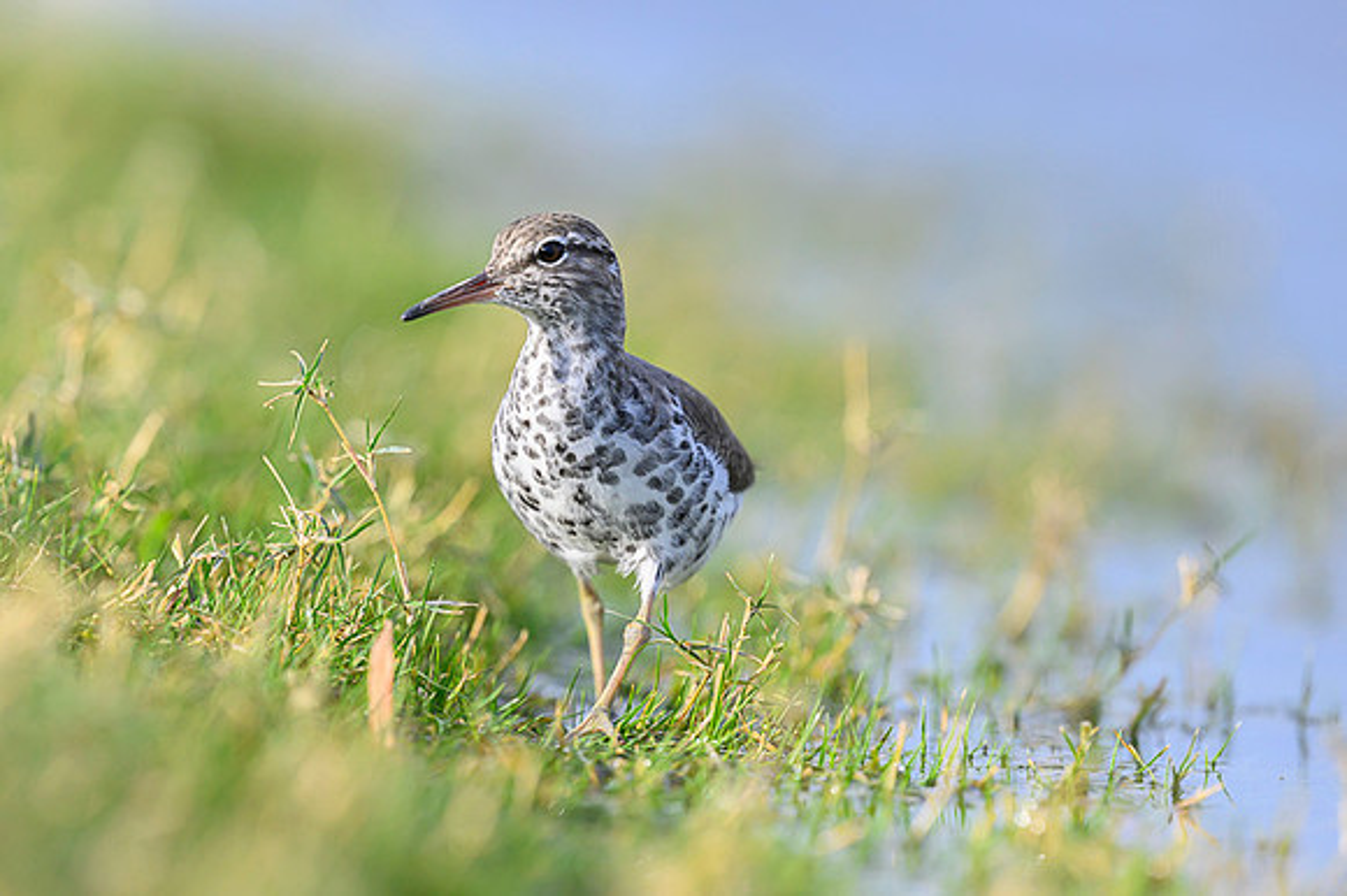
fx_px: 19912
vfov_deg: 2.6
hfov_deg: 3.9
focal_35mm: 532
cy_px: 370
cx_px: 611
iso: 500
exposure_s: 1/3200
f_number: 4
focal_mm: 400
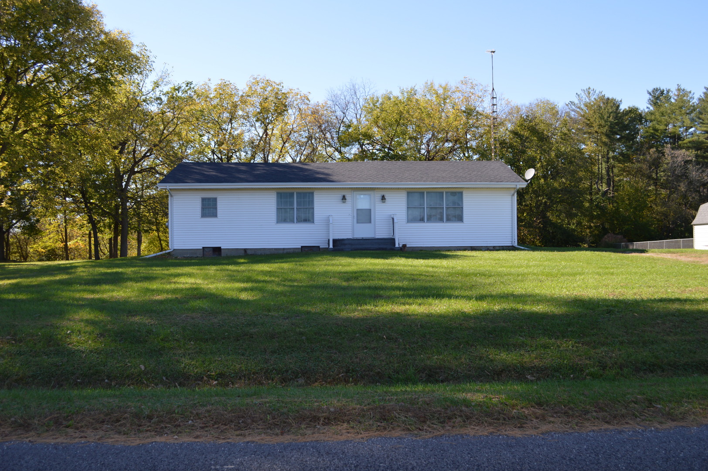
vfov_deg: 39.9
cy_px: 236
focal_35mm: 33
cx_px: 354
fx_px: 648
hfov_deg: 57.3
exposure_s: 1/200
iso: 100
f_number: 5.6
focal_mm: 22
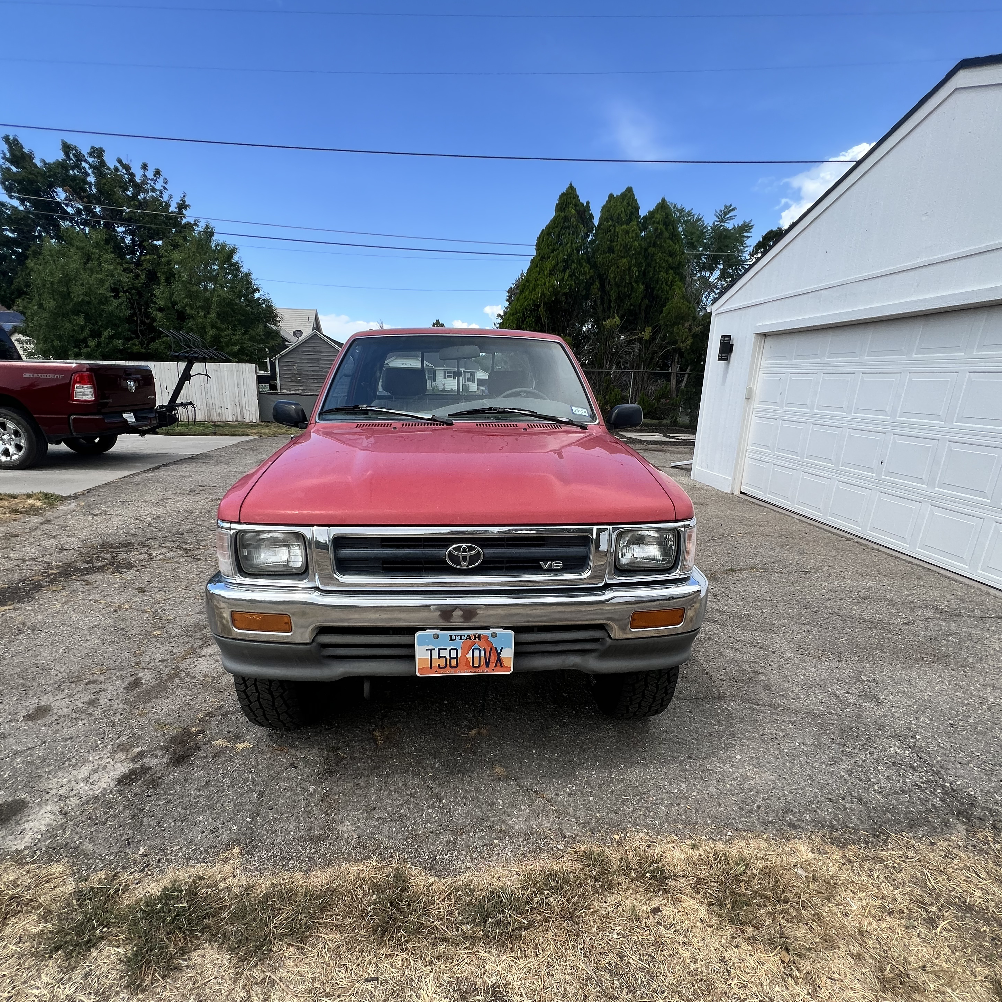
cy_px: 570
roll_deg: -2.0
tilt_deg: -17.8
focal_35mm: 16
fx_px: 524
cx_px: 493
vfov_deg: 86.9
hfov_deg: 87.4
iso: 32
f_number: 1.8
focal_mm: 1.57
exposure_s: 1/661
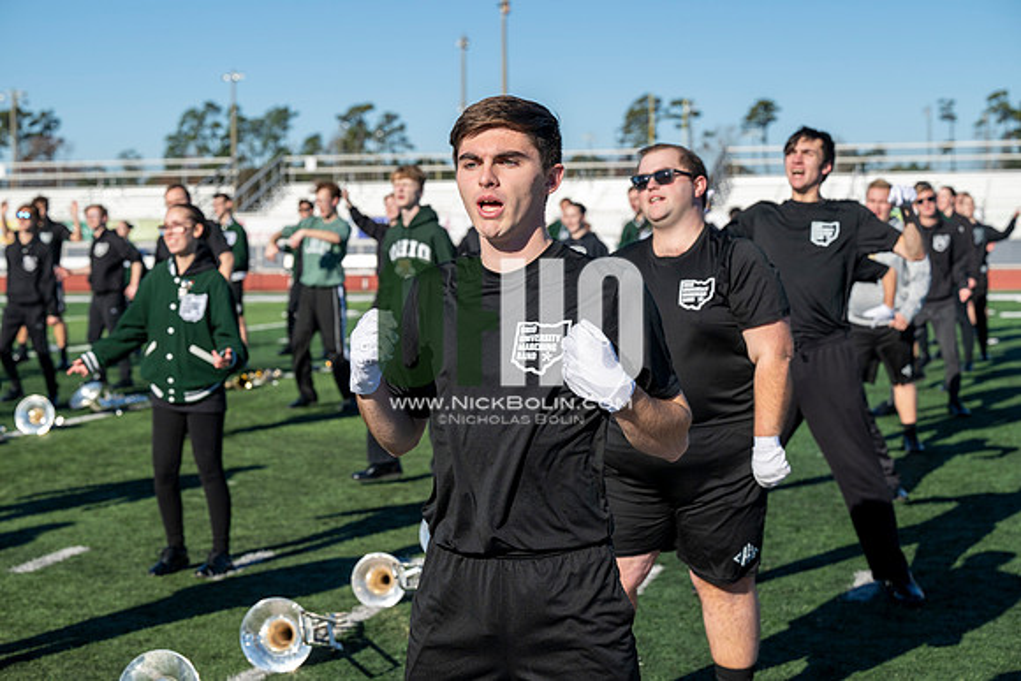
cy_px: 340
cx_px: 510
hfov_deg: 28.8
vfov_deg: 19.5
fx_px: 1986
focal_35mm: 70
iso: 250
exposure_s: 1/2000
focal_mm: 70
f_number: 5
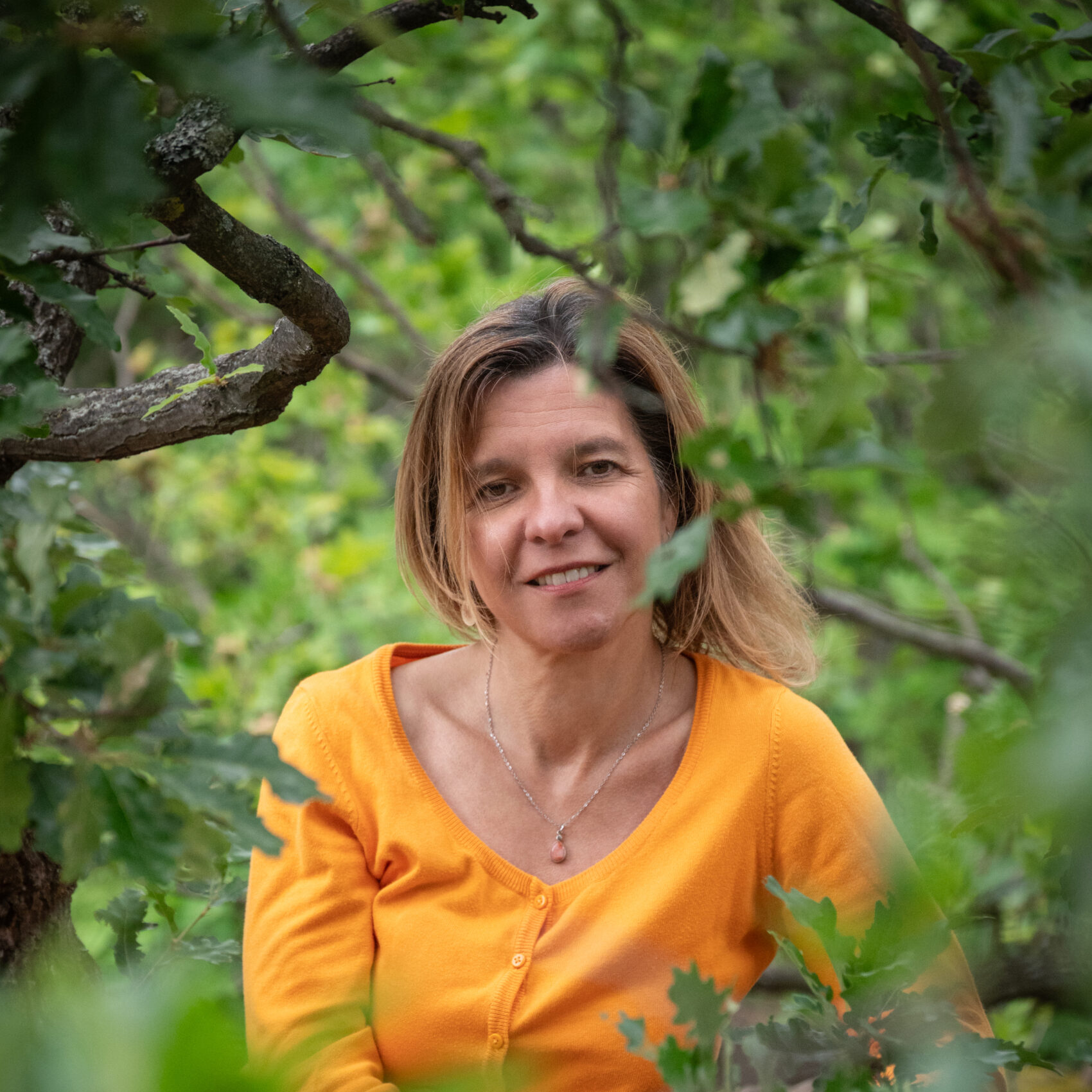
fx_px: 9137
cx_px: 544
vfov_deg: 6.8
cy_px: 755
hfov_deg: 6.8
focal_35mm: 256
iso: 2500
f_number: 6.3
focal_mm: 200
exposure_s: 1/1000
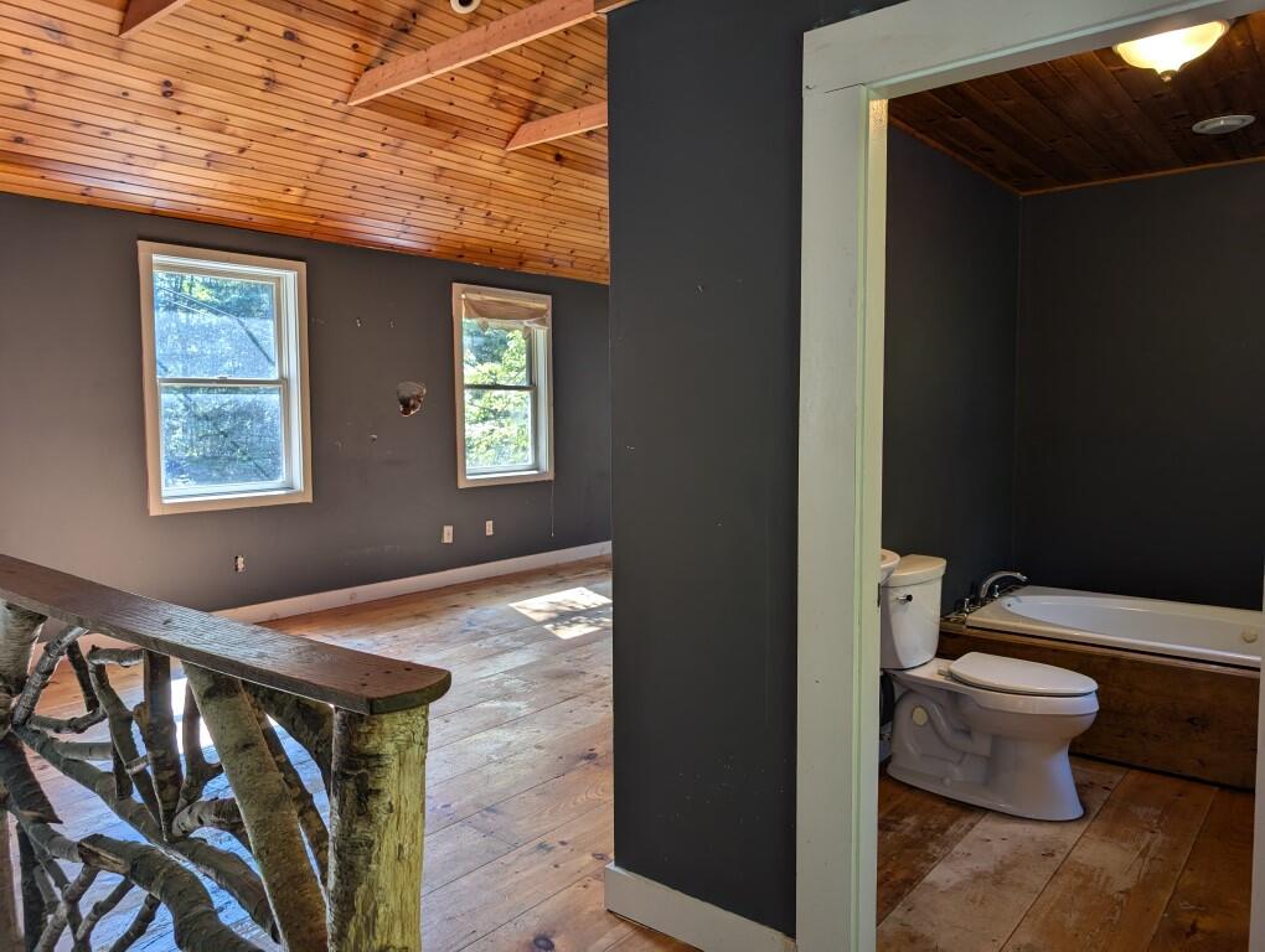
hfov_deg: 71.5
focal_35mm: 24
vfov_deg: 56.9
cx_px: 632
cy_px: 476
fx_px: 878
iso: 24
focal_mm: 6.9
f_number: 1.68
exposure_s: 1/61.8
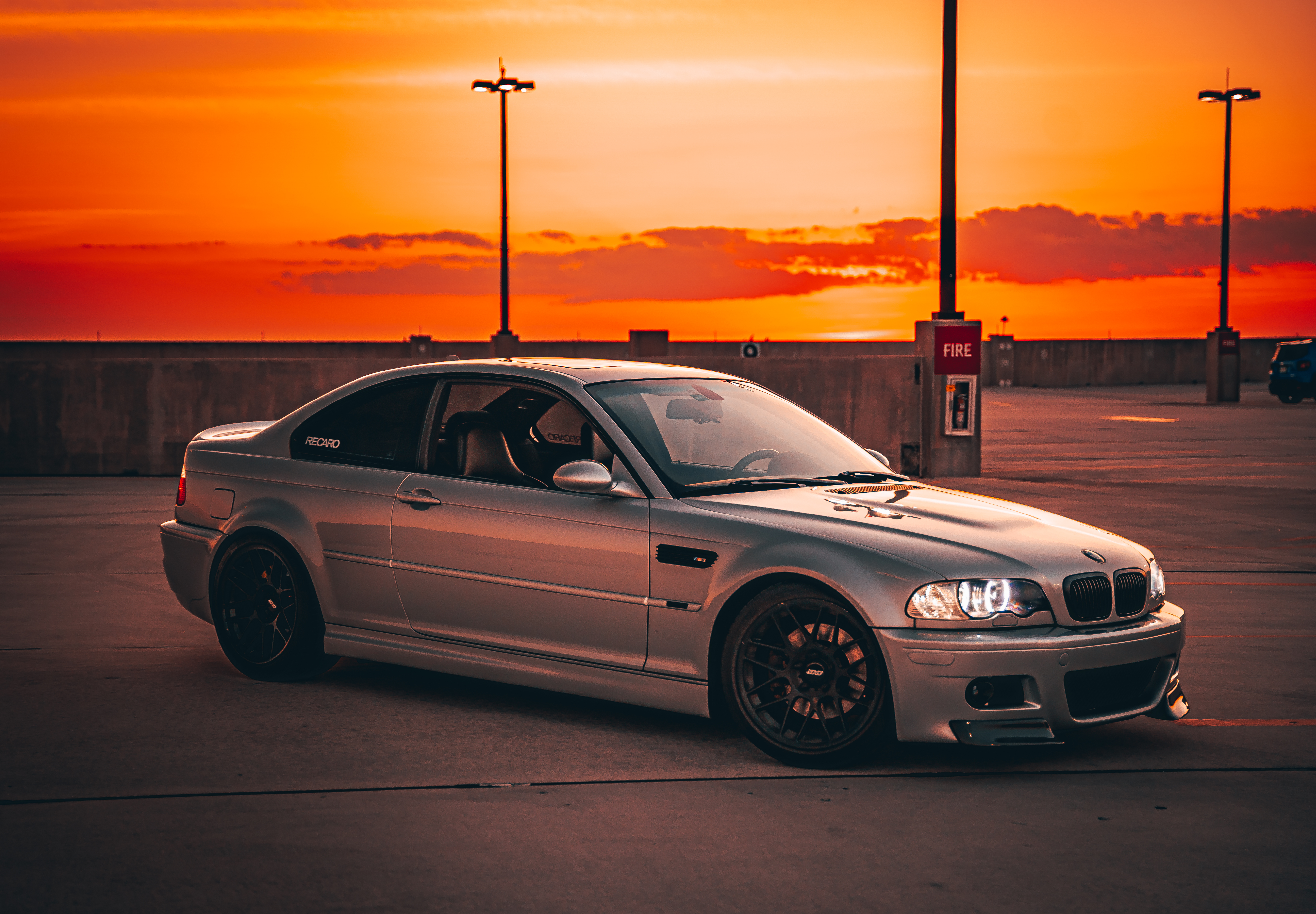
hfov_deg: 32.5
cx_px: 589
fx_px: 2258
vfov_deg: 22.9
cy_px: 429
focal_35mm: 61
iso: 125
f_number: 2.8
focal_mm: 54.7
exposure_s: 1/50
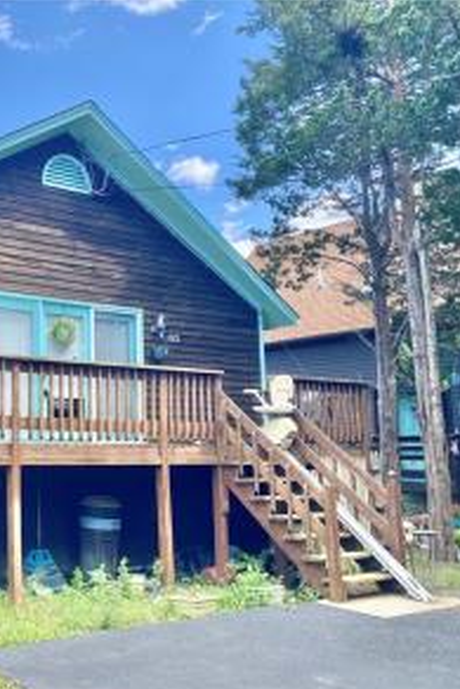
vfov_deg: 51.9
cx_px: -2
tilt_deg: +7.1
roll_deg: -0.1
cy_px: 352
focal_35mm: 37
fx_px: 708
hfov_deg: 32.9
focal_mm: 4.25
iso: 32
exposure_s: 1/742
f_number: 1.8
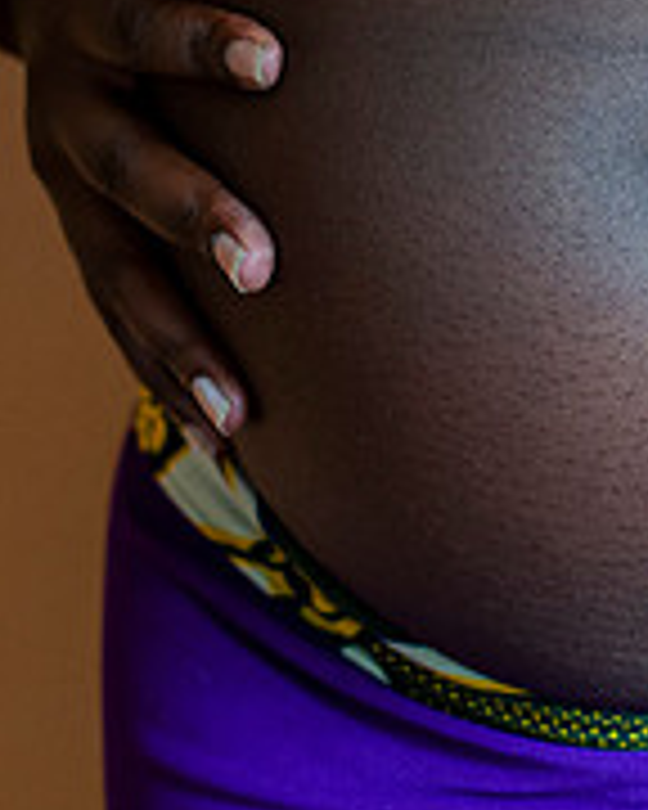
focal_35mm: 151
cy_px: 76
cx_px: 724
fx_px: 3620
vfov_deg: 12.7
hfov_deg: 10.1
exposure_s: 1/200
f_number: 2.8
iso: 1600
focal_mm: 50
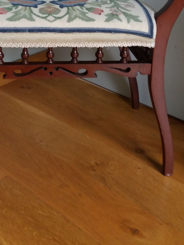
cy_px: 39
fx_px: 347
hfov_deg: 29.4
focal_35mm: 49
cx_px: 54
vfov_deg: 37.1
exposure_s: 1/17
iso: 160
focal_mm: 3.7
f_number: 1.9
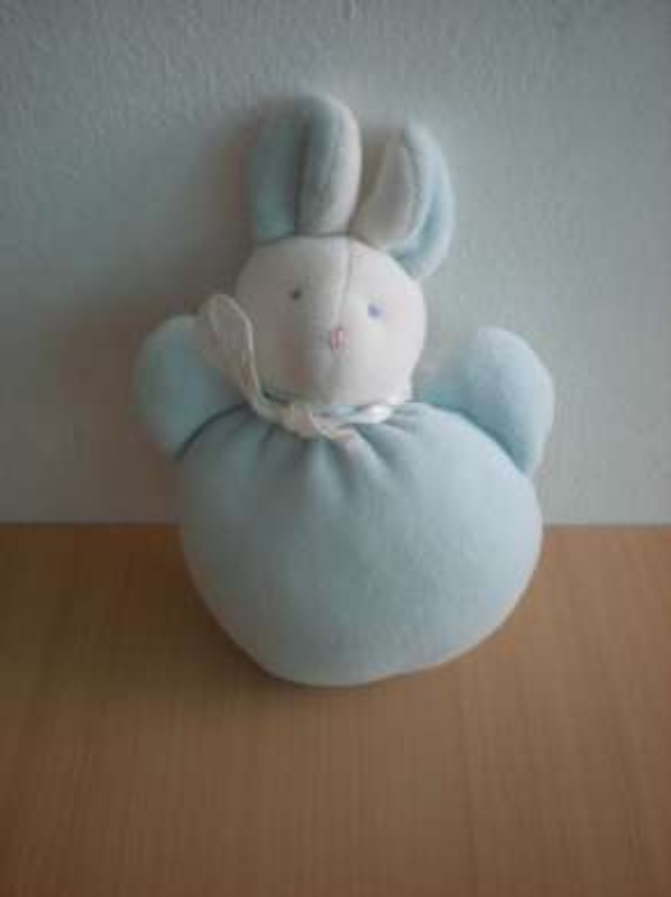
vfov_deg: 49.0
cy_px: 448
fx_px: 983
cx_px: 336
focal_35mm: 38
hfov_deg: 37.7
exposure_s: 1/62.7
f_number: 3.1
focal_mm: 6.3
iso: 74
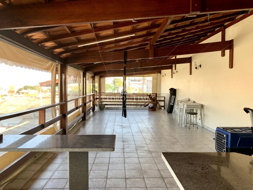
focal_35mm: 26
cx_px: 126
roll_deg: -0.4
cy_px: 95
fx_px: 190
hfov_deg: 67.3
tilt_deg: -2.0
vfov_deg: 53.1
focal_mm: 4.25
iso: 32
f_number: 1.8
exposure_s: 1/122
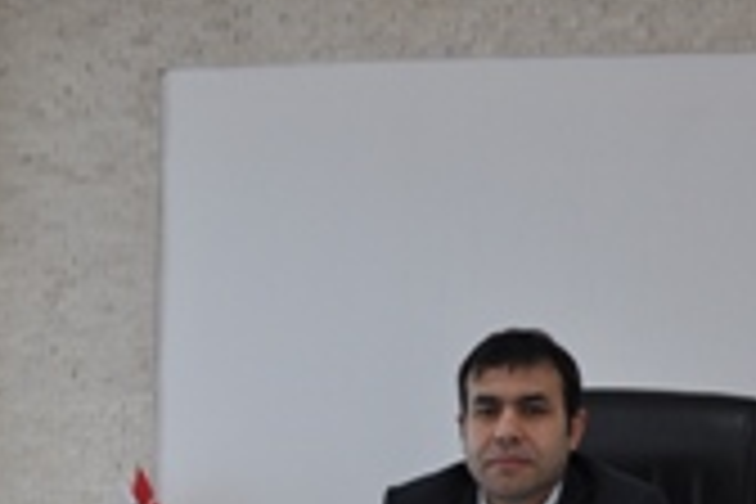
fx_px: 2016
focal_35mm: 96
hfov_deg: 21.2
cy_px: 616
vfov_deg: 13.8
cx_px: 410
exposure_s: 1/60
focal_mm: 24
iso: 500
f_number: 4
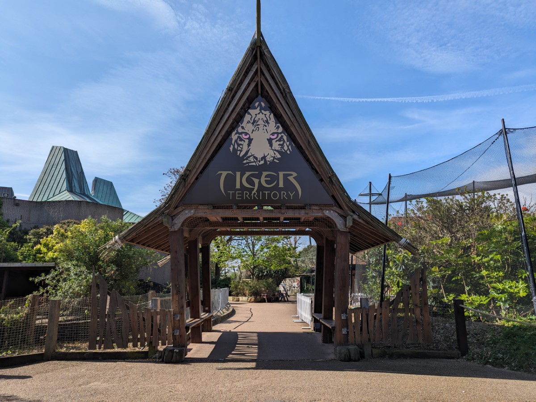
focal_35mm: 24
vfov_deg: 56.8
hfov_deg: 71.6
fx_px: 372
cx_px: 268
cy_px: 201
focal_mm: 6.81
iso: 48
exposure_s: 1/2358
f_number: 1.85
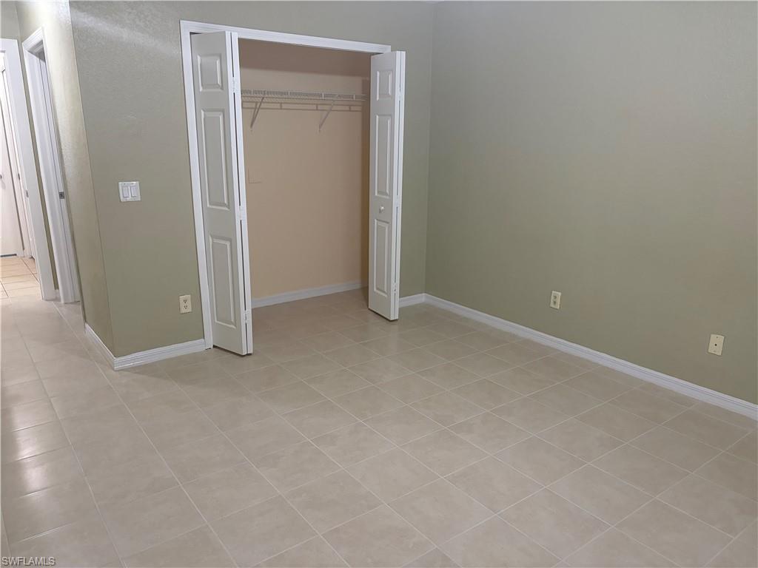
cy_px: 284
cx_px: 379
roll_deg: -0.3
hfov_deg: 67.3
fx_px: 569
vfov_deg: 53.1
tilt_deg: -15.0
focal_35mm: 26
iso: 200
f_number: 1.6
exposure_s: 1/60
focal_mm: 5.96
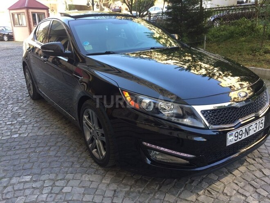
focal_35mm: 29
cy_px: 102
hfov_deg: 61.7
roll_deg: -1.2
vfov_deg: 48.2
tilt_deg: -19.5
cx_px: 135
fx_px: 226
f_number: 2.2
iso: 32
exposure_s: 1/100
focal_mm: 4.15
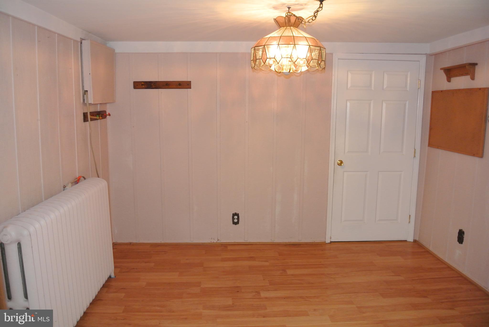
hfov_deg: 67.3
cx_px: 244
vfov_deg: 48.0
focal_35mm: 27
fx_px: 367
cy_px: 164
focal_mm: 10
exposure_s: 1/60
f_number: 3.5
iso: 800
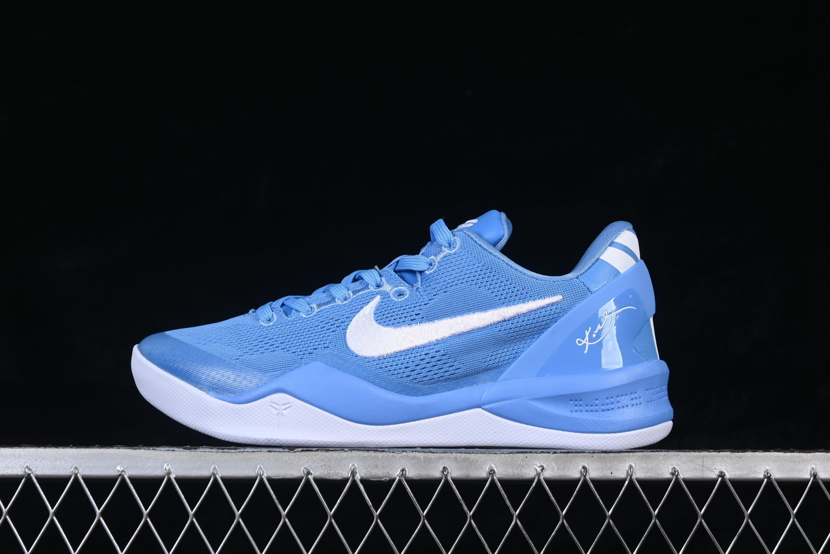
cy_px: 277
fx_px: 1729
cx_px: 415
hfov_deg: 27.0
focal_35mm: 75
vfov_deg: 18.2
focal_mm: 50
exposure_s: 1/80
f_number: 8
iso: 160
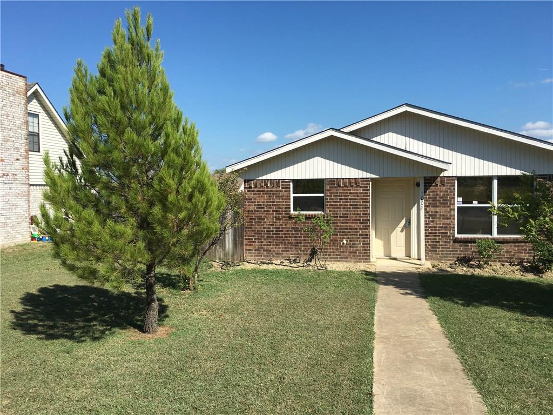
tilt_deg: -0.9
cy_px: 208
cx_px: 276
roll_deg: +1.1
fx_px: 463
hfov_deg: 61.7
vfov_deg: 48.2
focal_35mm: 29
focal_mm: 4.15
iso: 25
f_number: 2.2
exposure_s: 1/1876
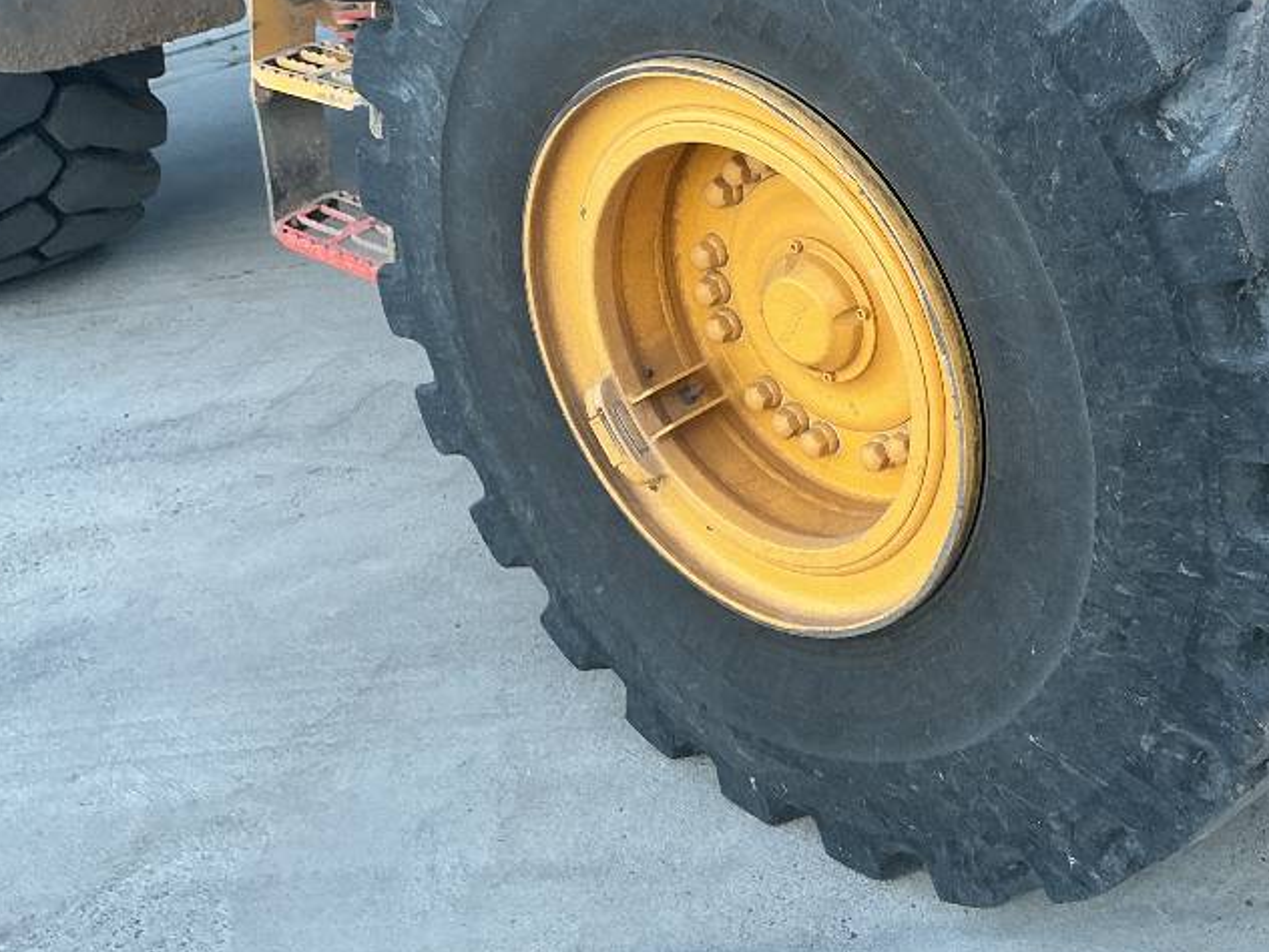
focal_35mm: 47
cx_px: 964
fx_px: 1723
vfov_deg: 30.2
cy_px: 205
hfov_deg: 39.3
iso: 20
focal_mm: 3
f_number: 1.8
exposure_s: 1/120
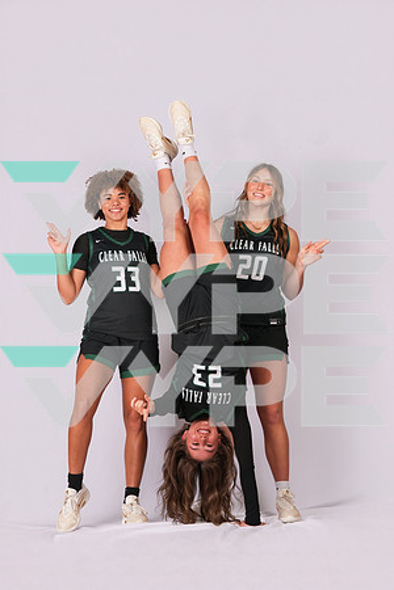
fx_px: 1149
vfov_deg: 28.8
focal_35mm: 70
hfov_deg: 19.5
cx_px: 197
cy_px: 295
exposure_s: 1/200
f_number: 11
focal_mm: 70
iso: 400
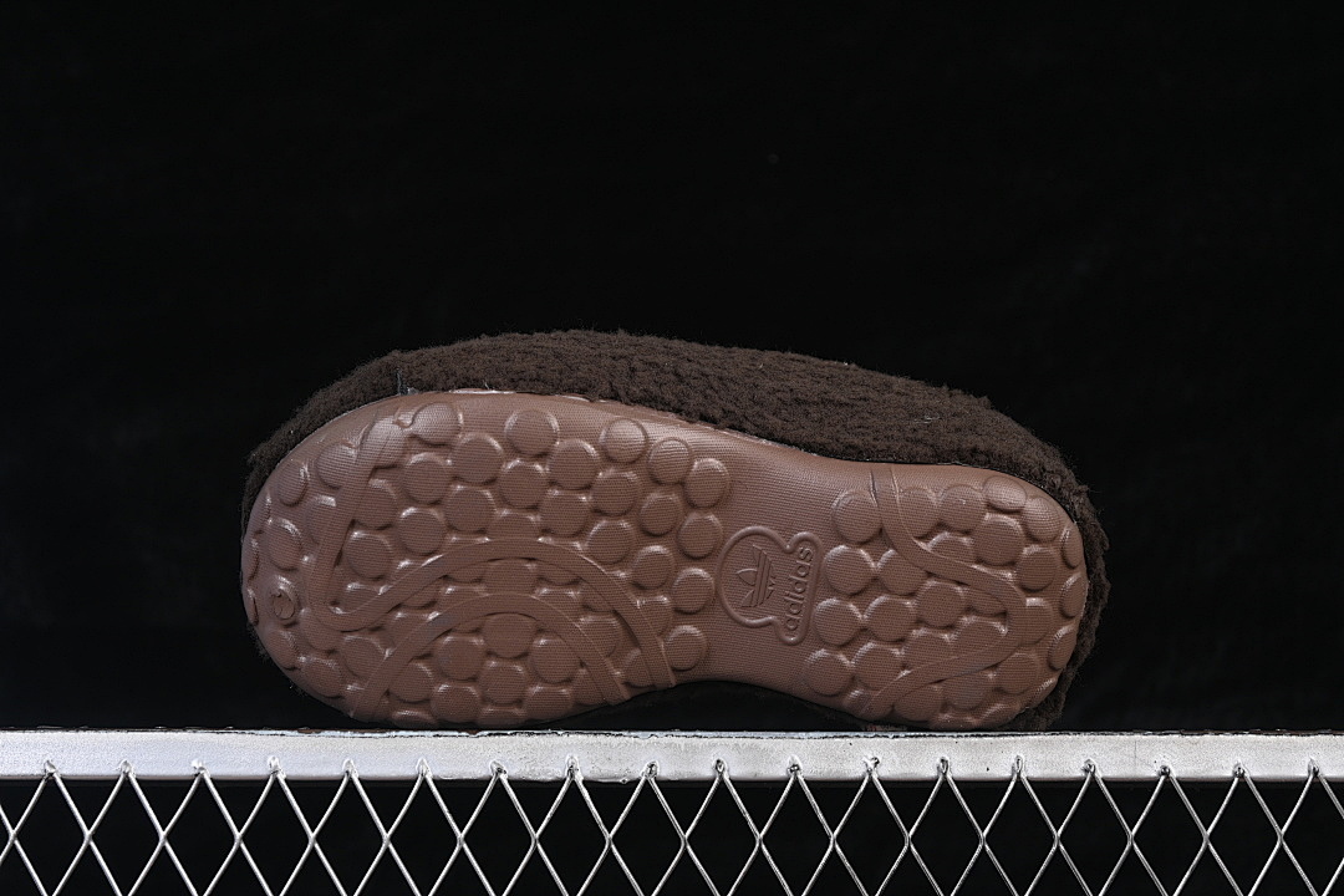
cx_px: 672
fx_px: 2800
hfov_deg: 27.0
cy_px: 448
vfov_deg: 18.2
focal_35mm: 75
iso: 160
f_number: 6.3
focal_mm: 50
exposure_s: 1/60
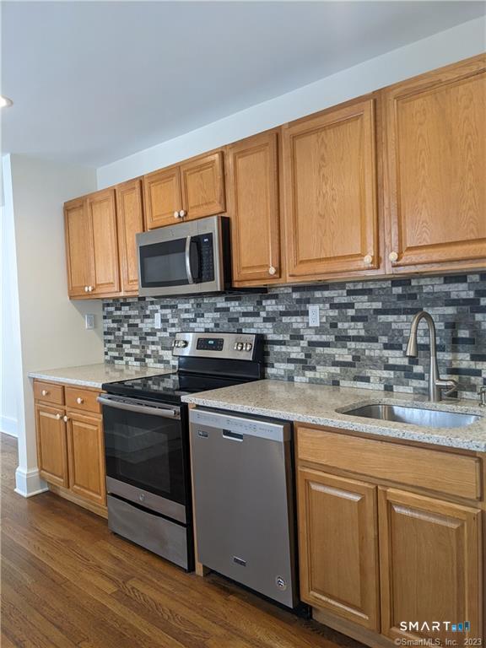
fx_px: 505
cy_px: 324
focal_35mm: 27
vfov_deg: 65.3
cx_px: 243
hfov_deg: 51.4
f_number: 1.73
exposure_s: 1/30
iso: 94
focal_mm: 4.38
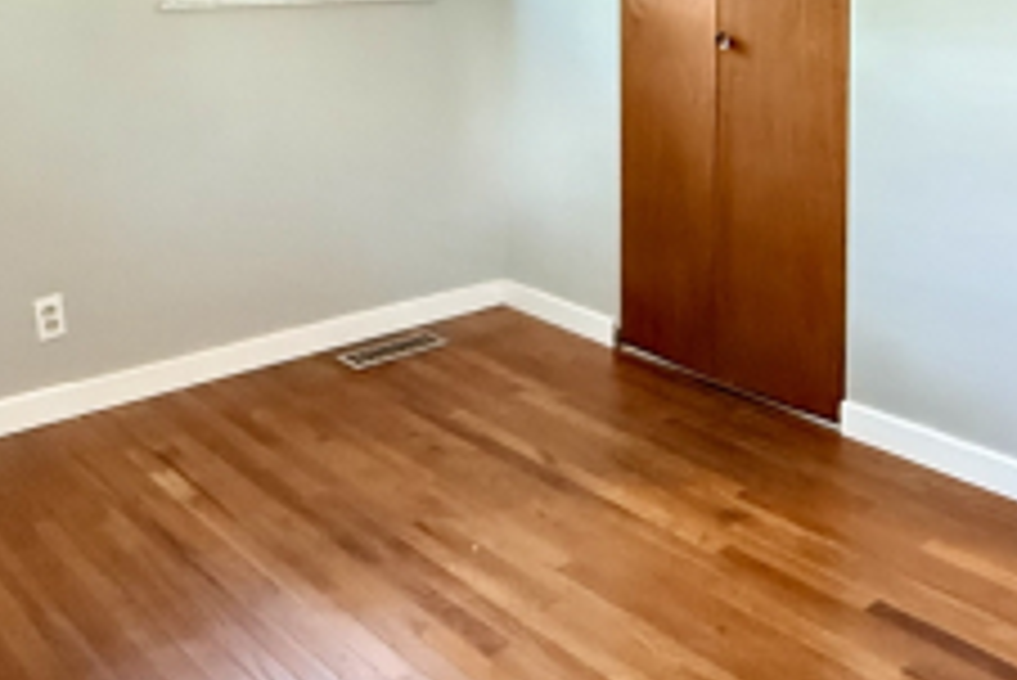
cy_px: -9
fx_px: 1215
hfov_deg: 44.8
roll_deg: -0.6
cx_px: 664
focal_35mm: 43
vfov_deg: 29.1
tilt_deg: -2.7
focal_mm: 2.22
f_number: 2.2
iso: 1250
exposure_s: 1/60
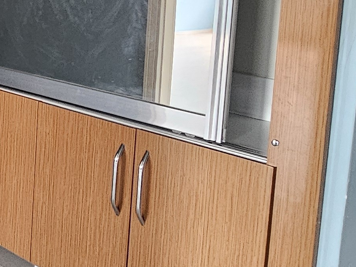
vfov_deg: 24.5
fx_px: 596
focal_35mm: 58
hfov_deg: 26.5
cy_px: 30
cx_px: -142
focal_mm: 2.2
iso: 500
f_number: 2.2
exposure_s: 1/33.3
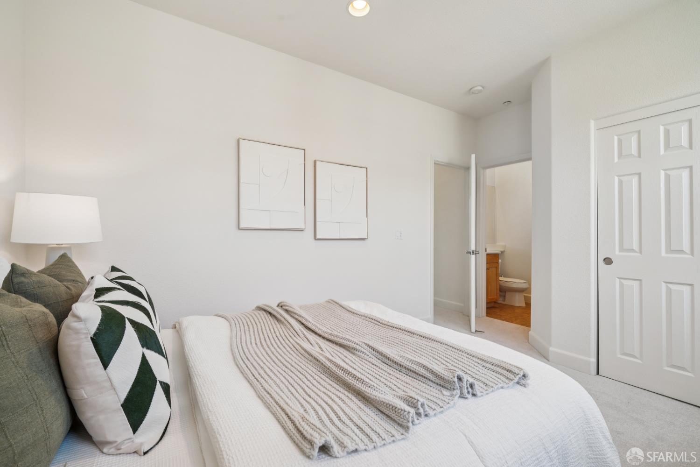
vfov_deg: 81.2
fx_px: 272
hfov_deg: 104.3
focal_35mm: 14
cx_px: 350
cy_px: 234
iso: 100
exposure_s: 1/15
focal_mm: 14
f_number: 8
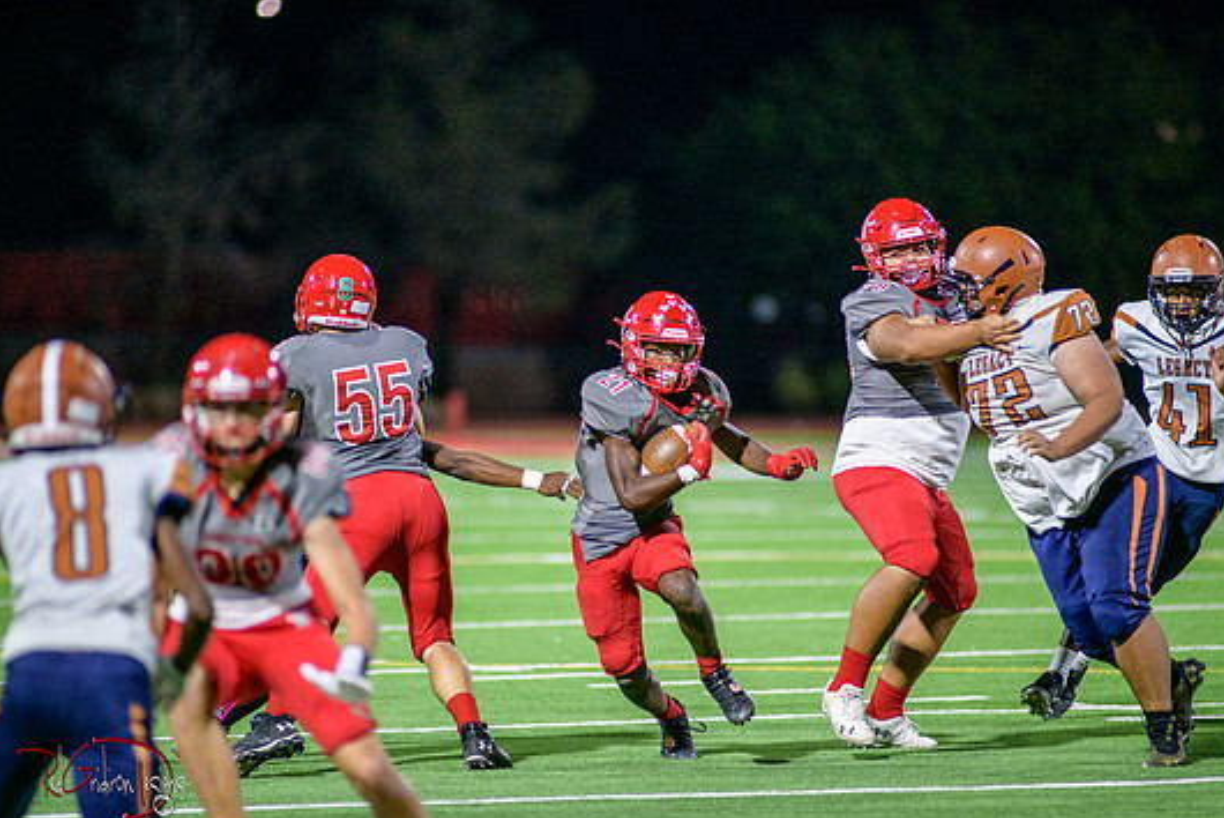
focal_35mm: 328
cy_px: 445
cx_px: 628
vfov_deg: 4.2
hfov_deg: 6.3
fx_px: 11158
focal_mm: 300
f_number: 2.8
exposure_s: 1/500
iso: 2000
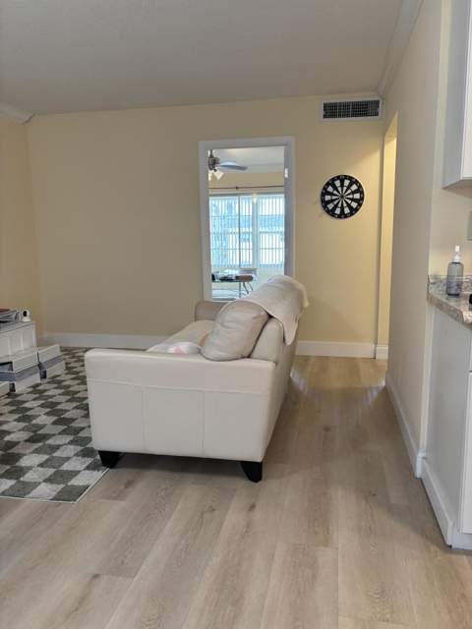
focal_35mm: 26
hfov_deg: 53.1
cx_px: 236
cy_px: 314
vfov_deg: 67.3
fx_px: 473
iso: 160
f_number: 1.6
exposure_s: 1/60
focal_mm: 5.96
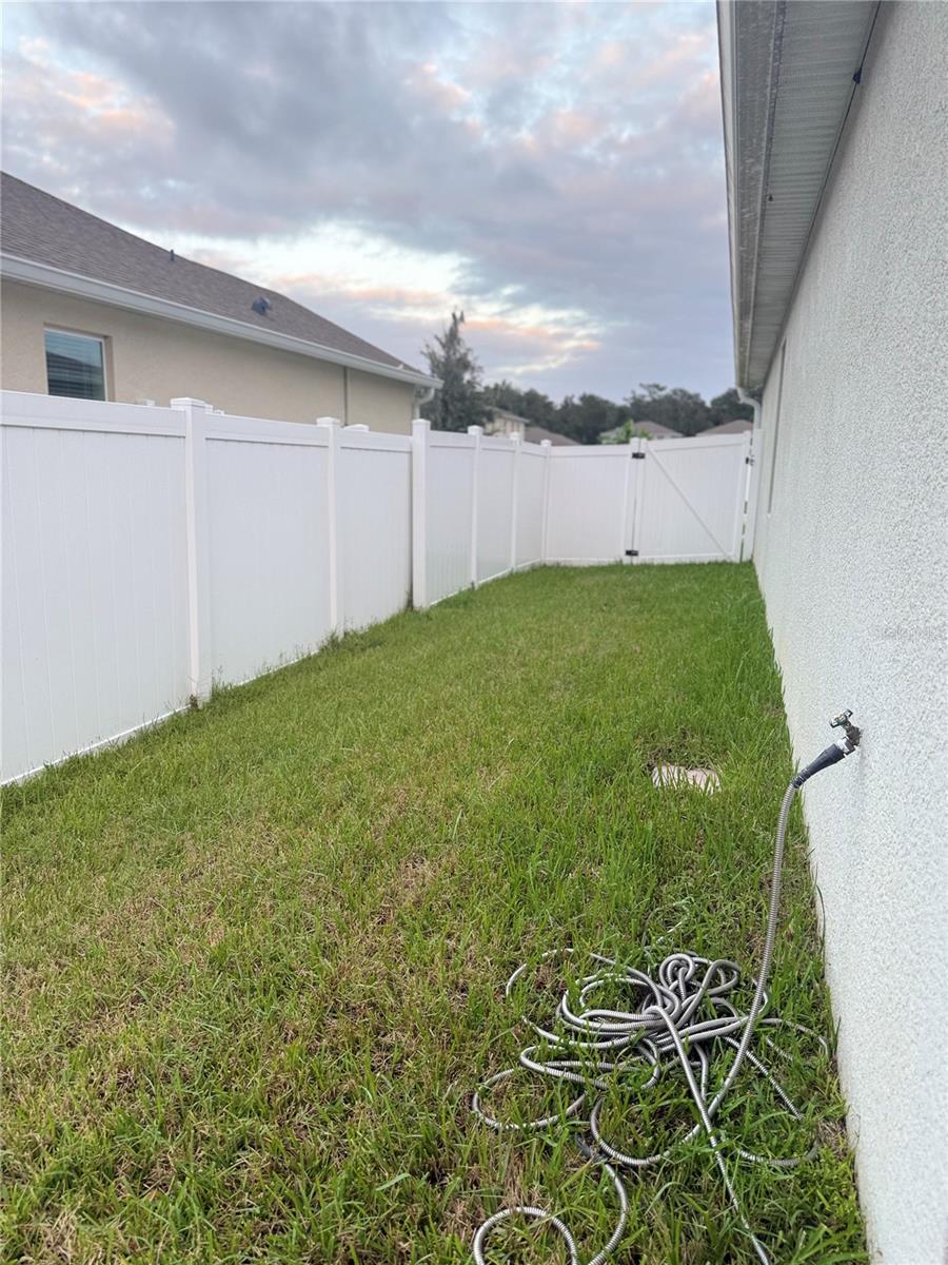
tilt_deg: -10.7
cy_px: 632
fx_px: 876
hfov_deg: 56.8
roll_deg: -3.6
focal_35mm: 24
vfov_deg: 71.6
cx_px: 474
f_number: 1.78
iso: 64
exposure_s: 1/120
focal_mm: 6.76
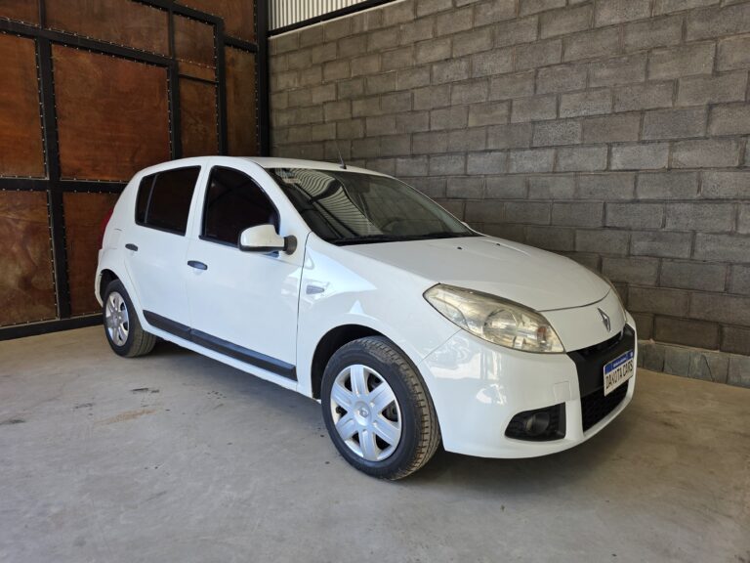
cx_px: 375
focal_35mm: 23
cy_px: 282
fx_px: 498
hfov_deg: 73.9
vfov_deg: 58.9
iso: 80
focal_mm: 6.3
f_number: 1.7
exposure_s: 1/180
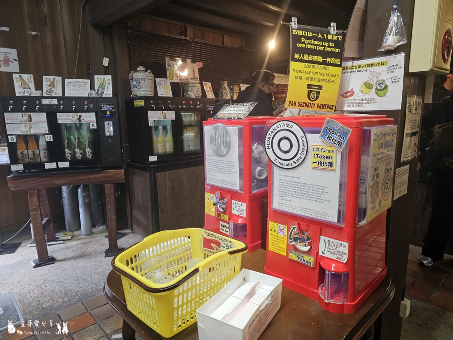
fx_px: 301
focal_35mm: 23
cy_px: 170
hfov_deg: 73.9
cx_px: 226
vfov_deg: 58.9
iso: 320
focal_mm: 6.3
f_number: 1.7
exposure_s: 1/120
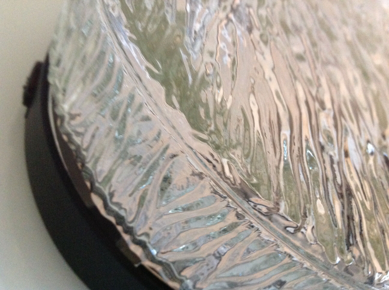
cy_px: 145
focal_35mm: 35
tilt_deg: -44.4
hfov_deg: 52.7
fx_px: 393
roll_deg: -44.1
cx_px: 194
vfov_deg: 40.6
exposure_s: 1/17
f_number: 2.4
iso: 500
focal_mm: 4.28
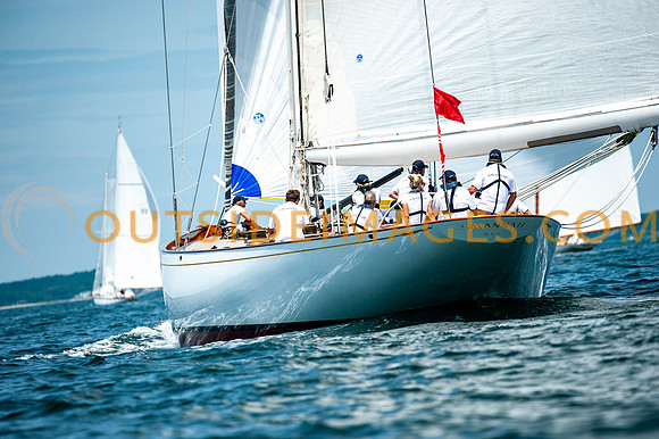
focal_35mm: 300
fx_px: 5488
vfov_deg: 4.6
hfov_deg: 6.9
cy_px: 220
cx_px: 330
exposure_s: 1/2000
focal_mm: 300
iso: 250
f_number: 5
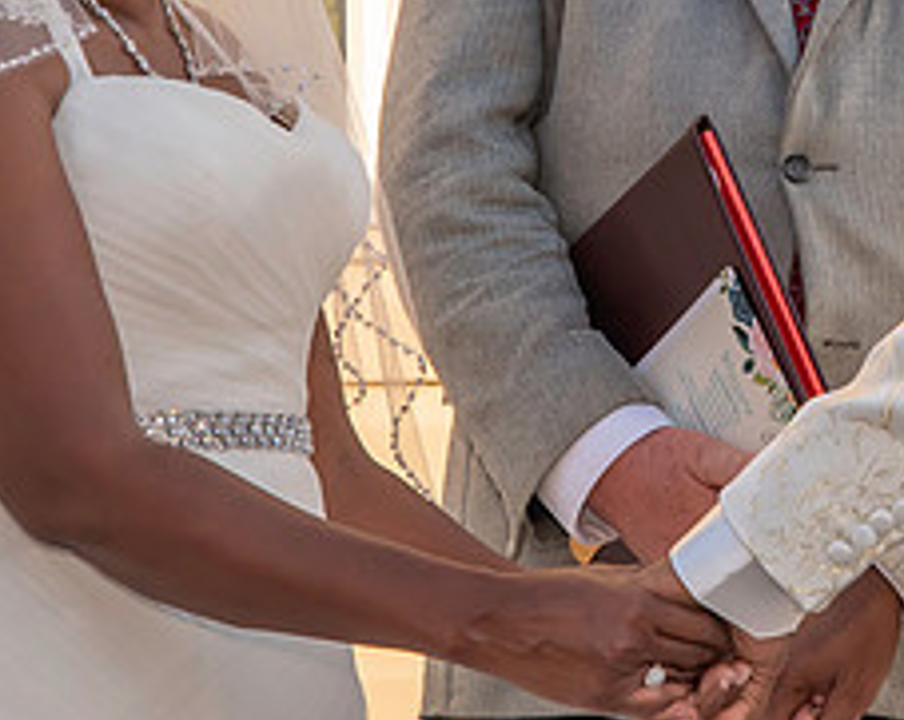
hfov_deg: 7.4
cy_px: 30
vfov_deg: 5.9
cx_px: 808
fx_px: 6947
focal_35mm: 260
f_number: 9
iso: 400
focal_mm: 58
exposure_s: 1/250
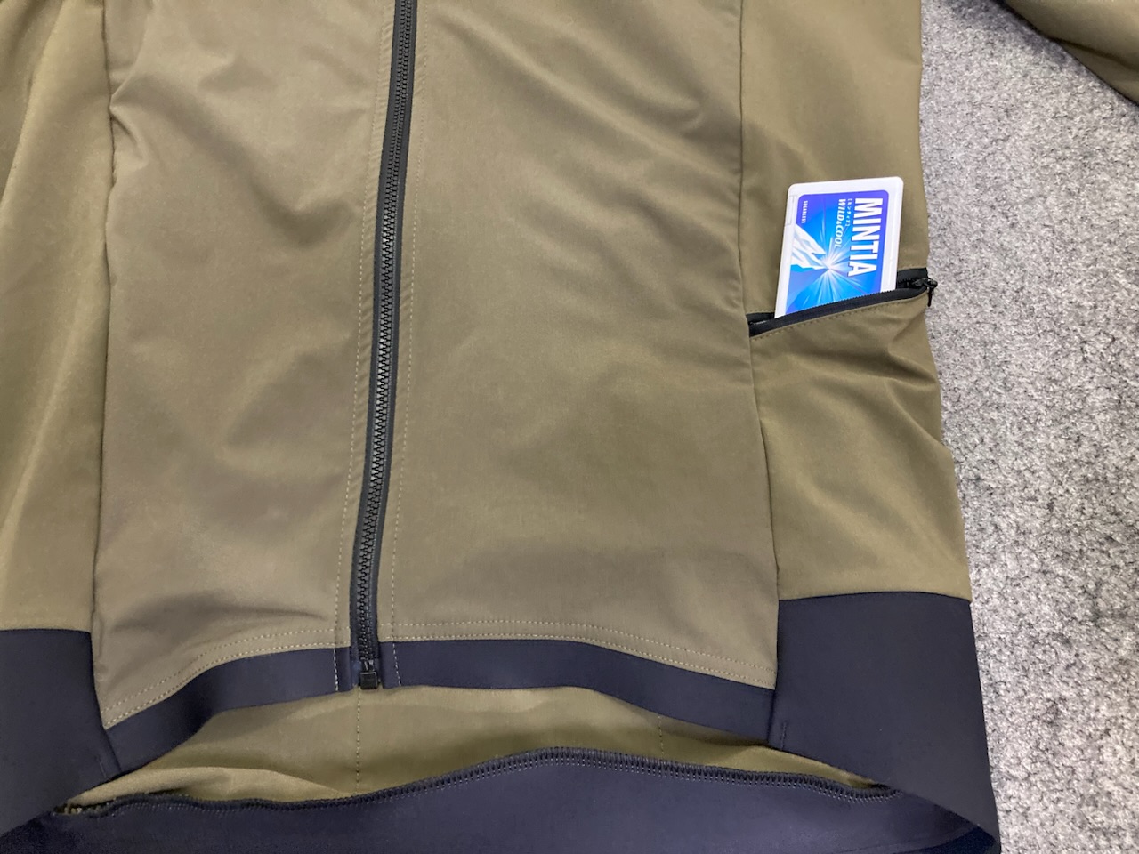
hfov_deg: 63.4
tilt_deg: -70.8
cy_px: 427
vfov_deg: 49.7
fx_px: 921
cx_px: 570
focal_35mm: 28
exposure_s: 1/25
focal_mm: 3.99
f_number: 1.8
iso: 500
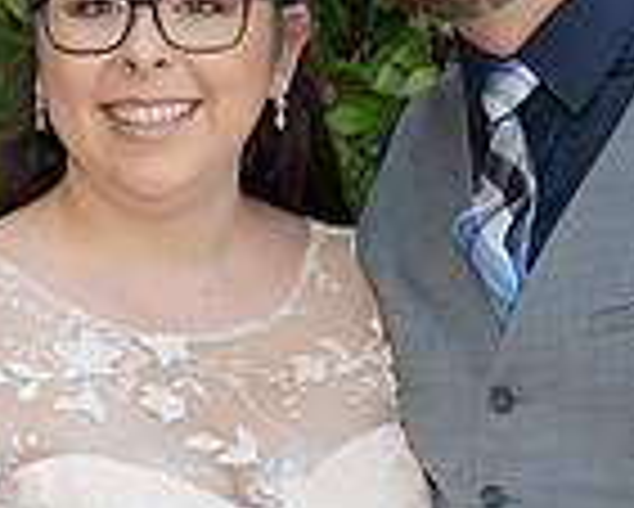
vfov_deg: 13.8
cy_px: 285
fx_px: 2103
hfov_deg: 16.7
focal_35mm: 112
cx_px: -45
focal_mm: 29
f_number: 3.2
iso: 500
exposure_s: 1/250
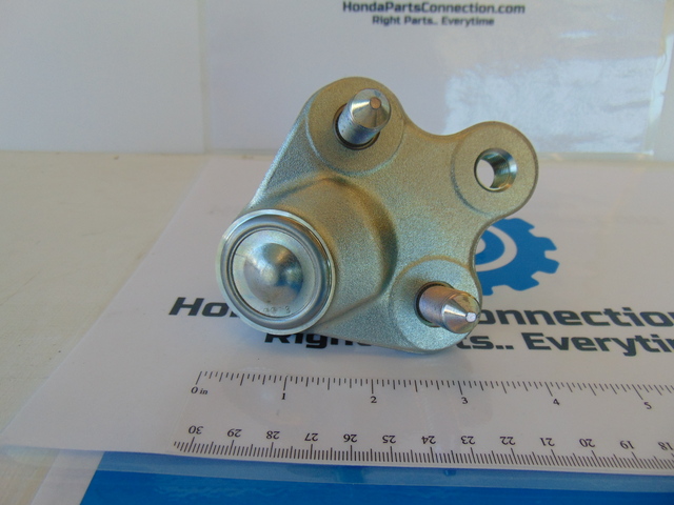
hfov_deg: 69.4
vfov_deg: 54.9
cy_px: 252
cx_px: 337
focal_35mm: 25
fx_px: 487
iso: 80
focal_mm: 4.5
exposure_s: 1/250
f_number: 3
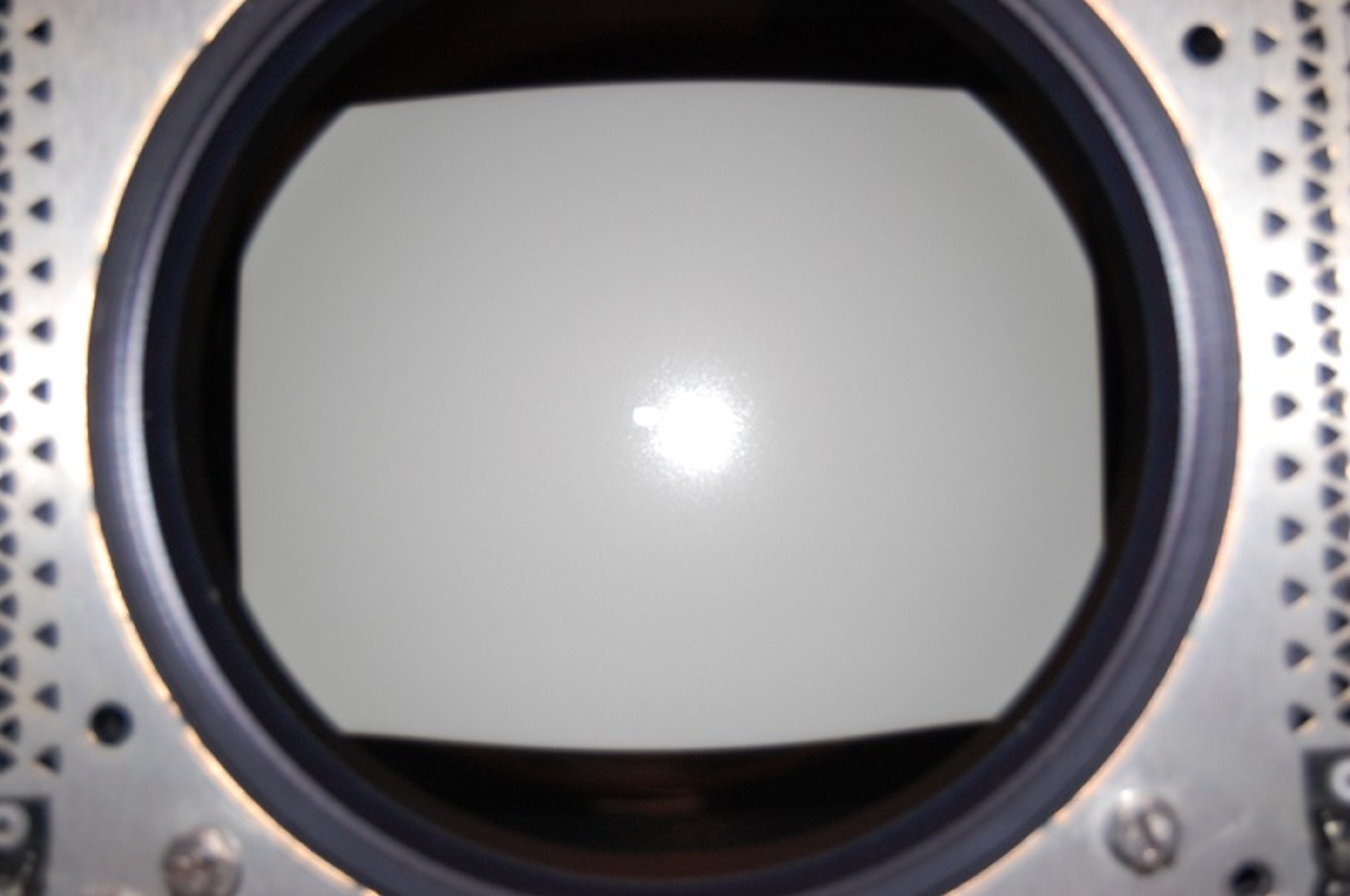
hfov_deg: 31.9
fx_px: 2359
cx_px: 675
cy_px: 448
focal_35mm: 63
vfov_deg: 21.5
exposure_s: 1/60
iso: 400
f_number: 5.3
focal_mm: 42
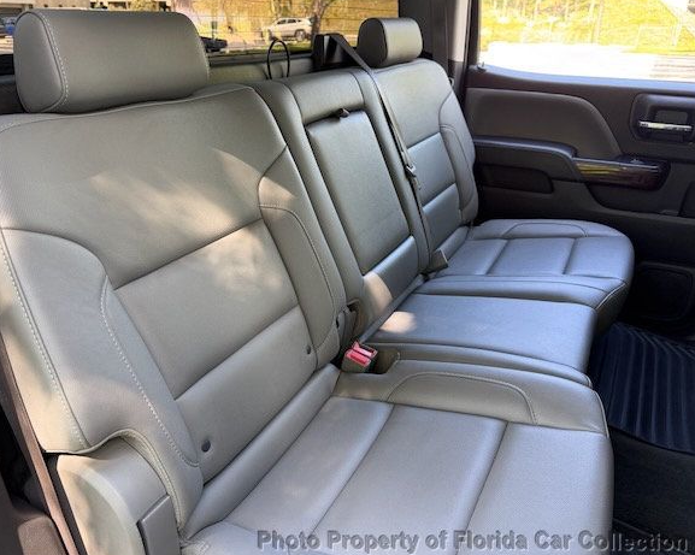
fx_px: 535
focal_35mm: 26
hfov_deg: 66.0
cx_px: 340
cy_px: 277
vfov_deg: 54.9
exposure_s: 1/121
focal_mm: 6.76
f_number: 1.78
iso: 160
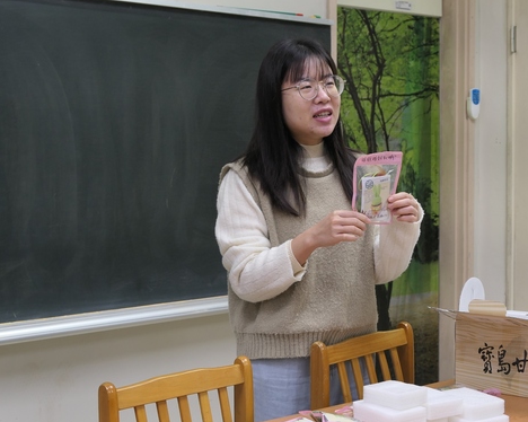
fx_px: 1031
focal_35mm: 66
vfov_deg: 23.1
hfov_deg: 28.5
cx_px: 352
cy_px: 223
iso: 250
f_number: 2.8
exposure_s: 1/100
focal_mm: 17.2
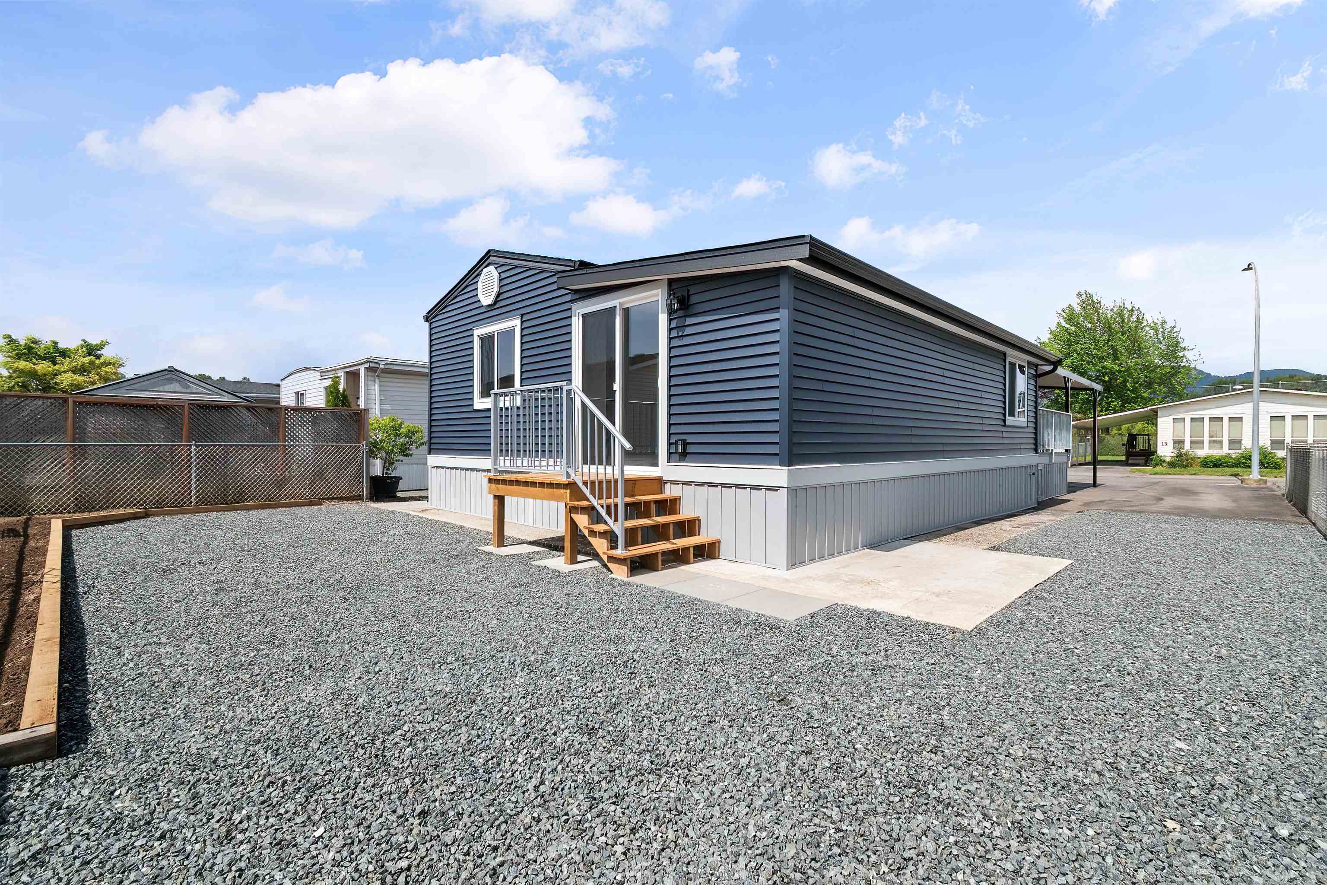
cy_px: 442
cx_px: 664
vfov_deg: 77.3
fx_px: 553
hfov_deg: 100.4
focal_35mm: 15
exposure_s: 1/1600
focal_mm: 10
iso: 200
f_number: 8
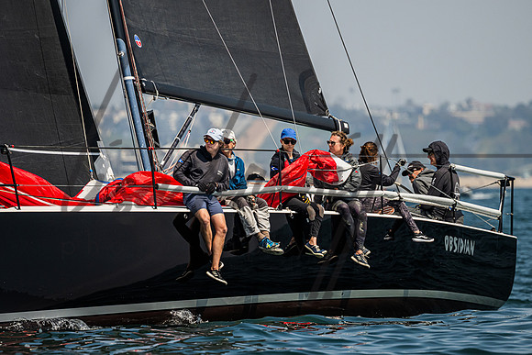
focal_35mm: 493
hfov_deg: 4.2
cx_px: 309
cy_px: 146
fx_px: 7281
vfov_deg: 2.8
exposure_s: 1/4000
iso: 640
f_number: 5.6
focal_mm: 400
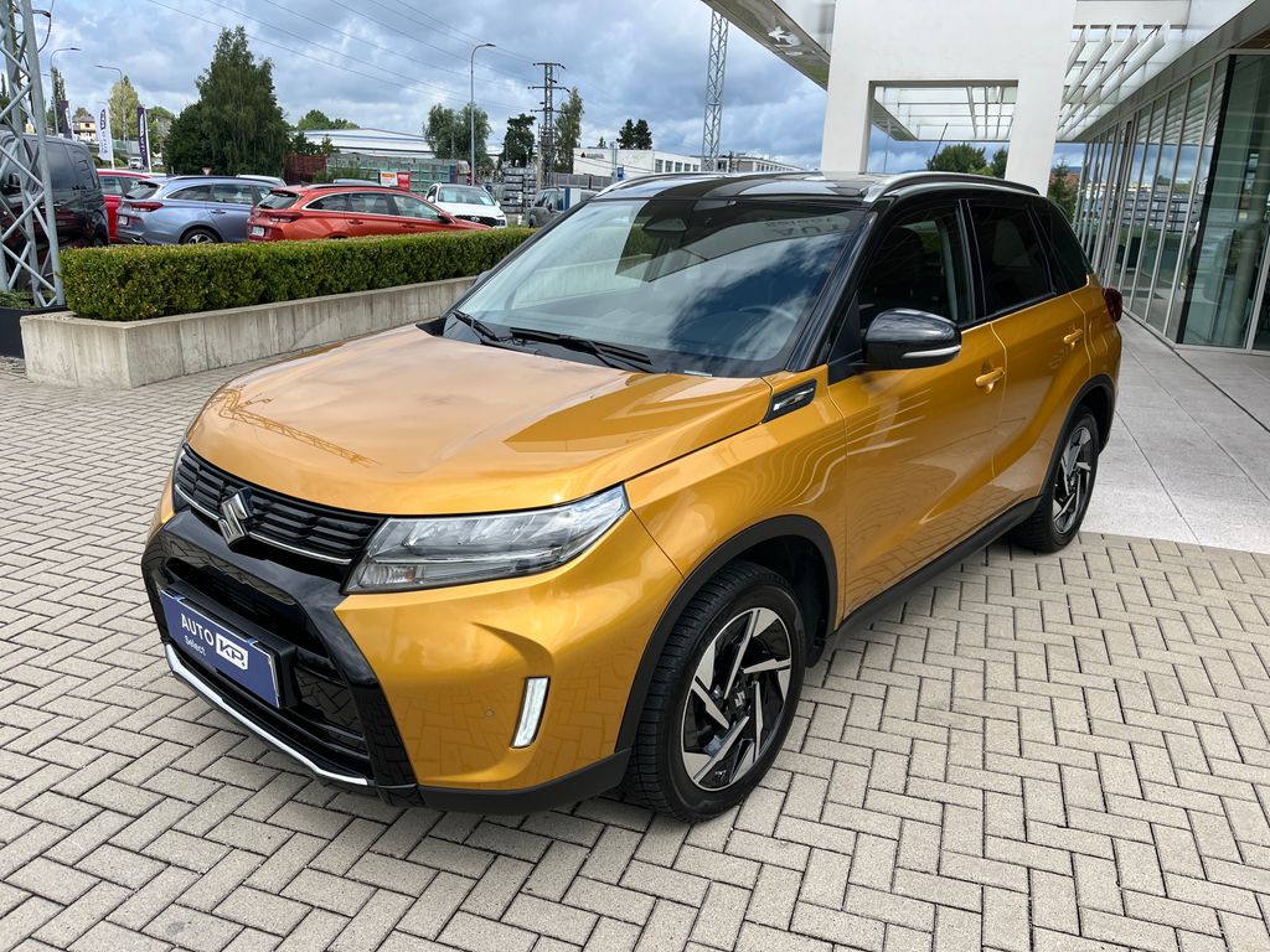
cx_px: 635
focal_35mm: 26
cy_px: 476
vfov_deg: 53.1
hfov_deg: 67.3
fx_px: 954
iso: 50
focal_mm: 5.1
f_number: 1.6
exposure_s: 1/2632
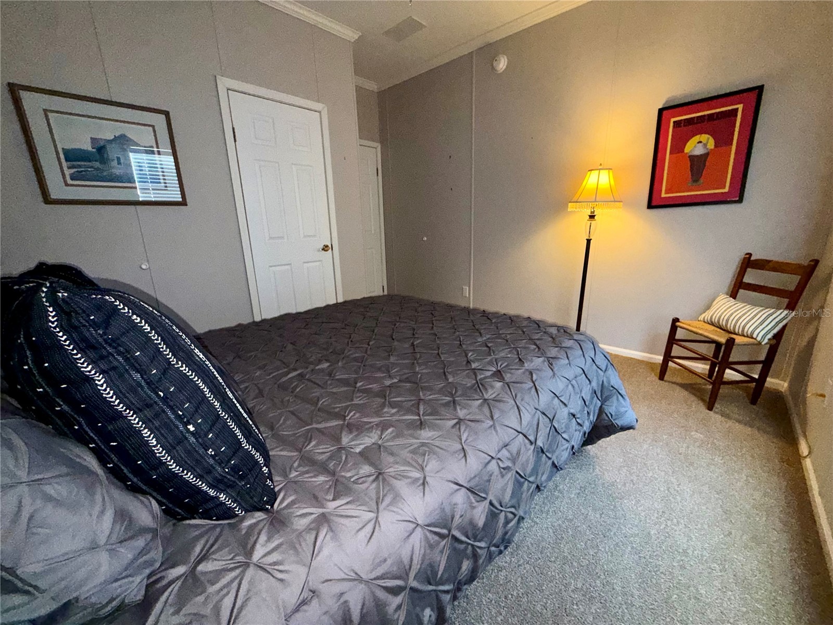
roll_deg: +2.4
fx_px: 337
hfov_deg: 102.1
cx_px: 416
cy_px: 312
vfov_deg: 85.7
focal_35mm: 14
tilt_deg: -14.8
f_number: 2.2
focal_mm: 2.22
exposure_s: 1/60
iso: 160
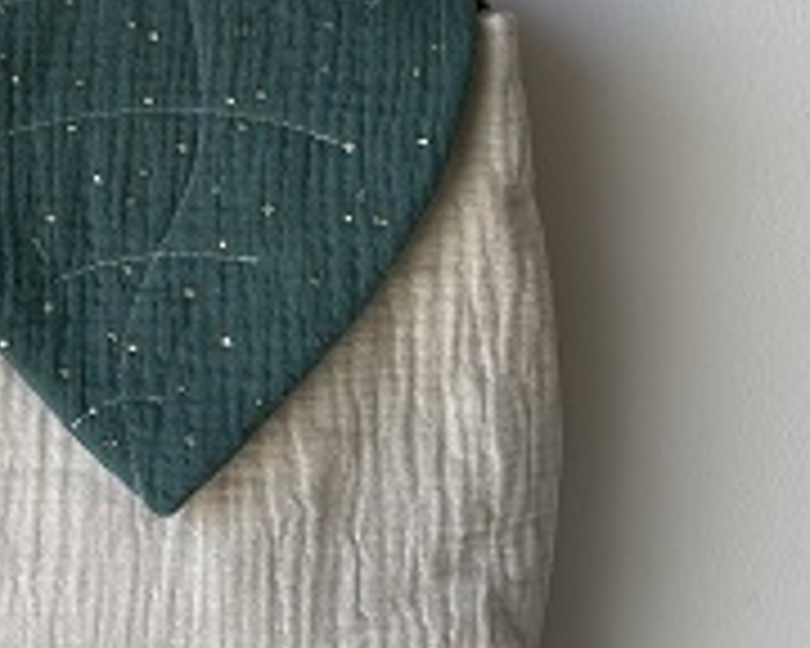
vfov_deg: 20.2
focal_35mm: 75
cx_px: 133
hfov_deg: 24.9
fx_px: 1798
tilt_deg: -3.4
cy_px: 117
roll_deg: -0.1
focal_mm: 4.2
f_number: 1.6
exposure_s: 1/320
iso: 32
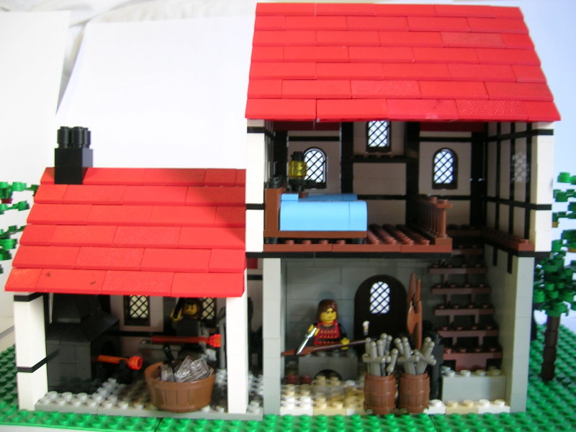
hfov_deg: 52.6
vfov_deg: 40.7
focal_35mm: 35
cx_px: 288
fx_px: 582
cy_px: 216
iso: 50
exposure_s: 1/4.4
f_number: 2.8
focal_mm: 5.4
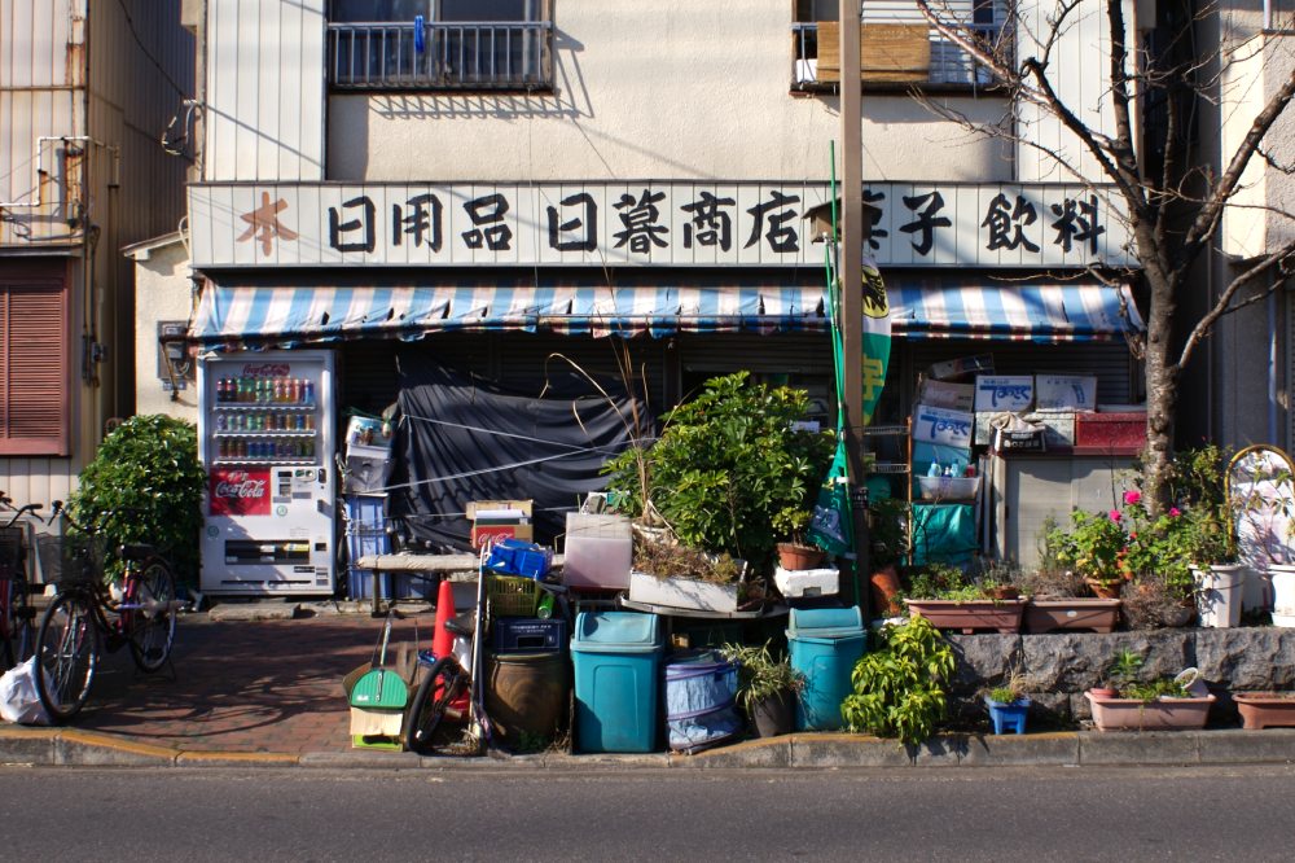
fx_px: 1187
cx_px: 648
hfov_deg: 57.2
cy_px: 432
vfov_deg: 39.9
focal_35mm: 33
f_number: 10
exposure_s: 1/125
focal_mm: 22
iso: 100
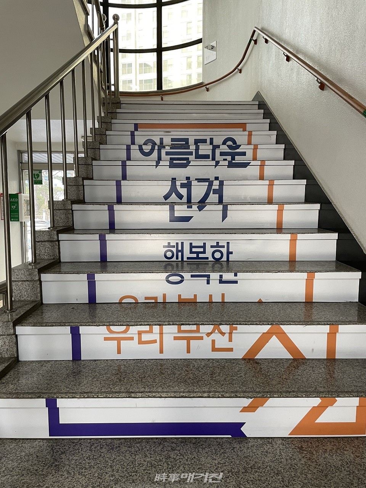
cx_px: 183
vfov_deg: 67.3
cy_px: 244
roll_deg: -0.1
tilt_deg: -4.9
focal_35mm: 26
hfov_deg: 53.1
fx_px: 367
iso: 125
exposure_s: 1/60
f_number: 1.6
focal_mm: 4.2
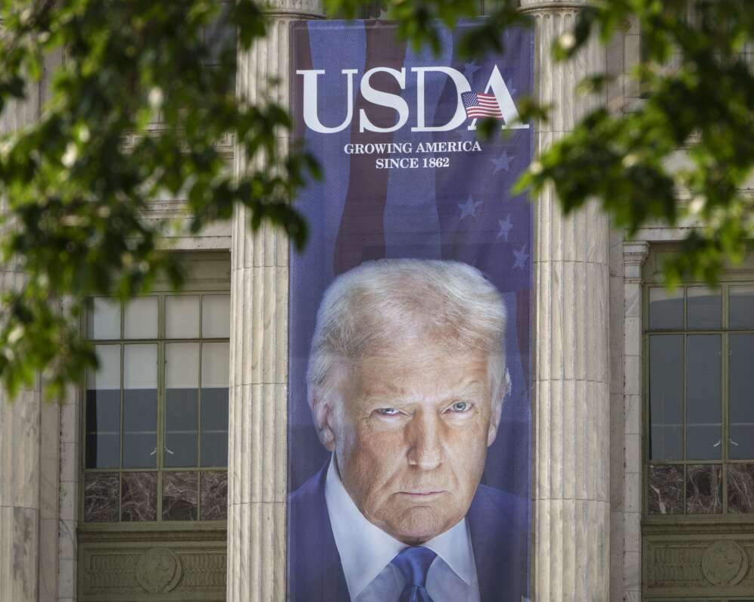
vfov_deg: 4.3
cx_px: 441
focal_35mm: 362
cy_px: 302
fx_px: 8075
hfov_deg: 5.3
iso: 100
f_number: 4
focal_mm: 117.29
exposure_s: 1/800
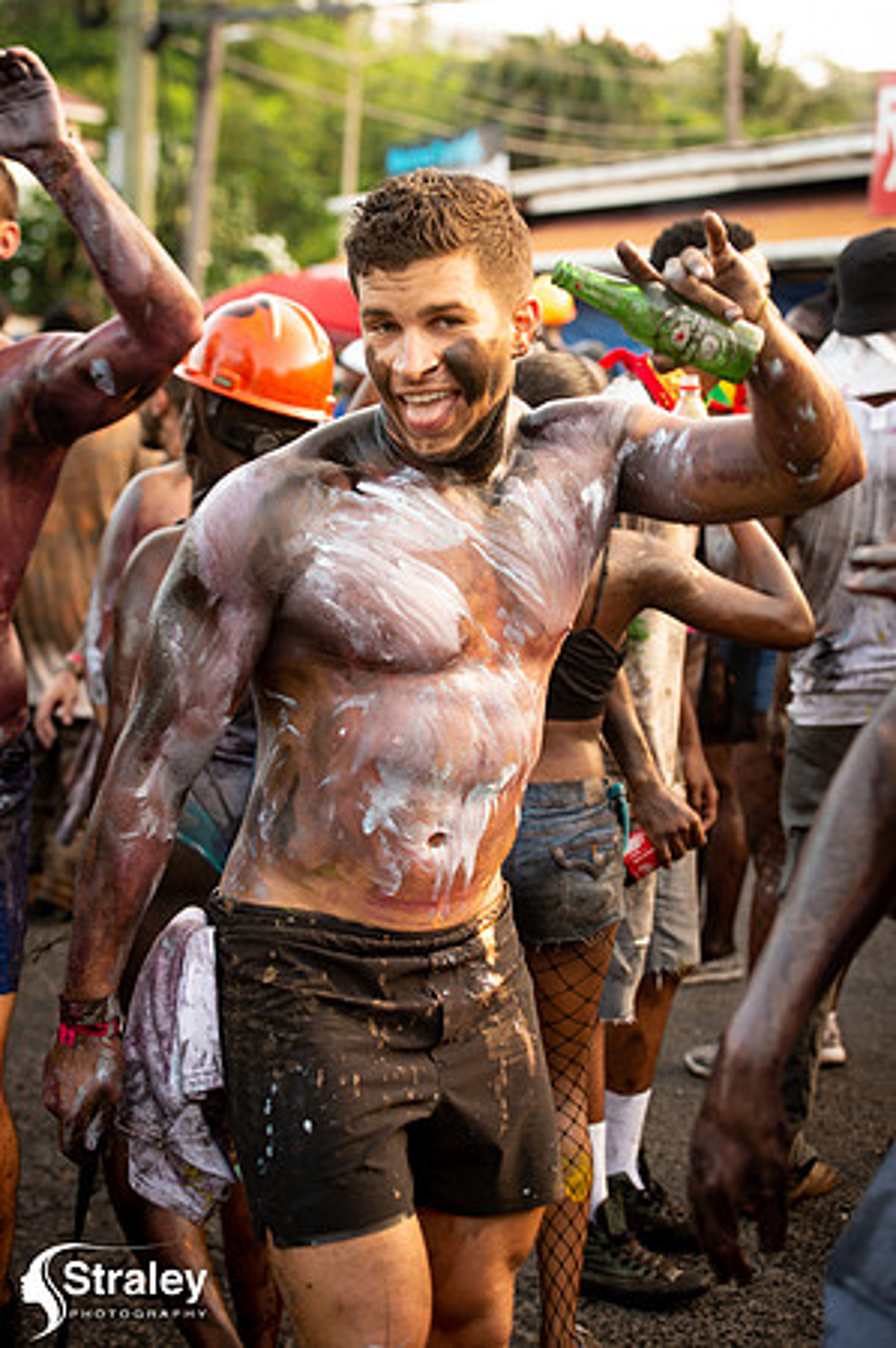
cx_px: 448
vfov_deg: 28.9
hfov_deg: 19.4
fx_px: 2619
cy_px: 674
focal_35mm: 70
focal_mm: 70
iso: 640
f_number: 5
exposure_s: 1/200
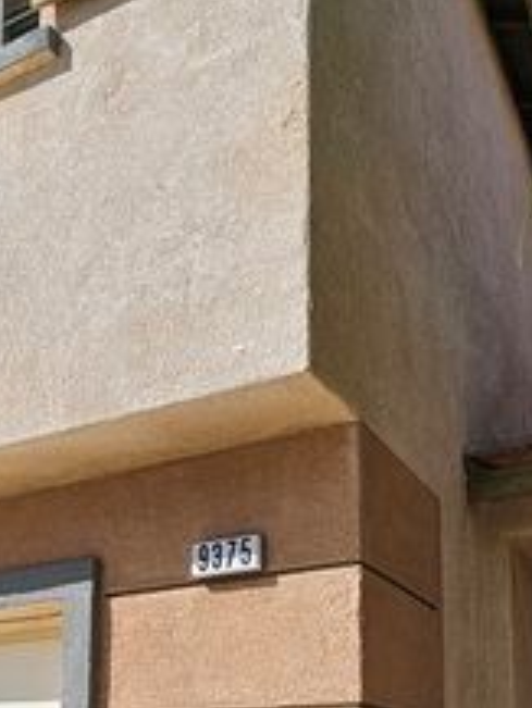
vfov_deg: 40.9
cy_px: 706
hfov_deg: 35.9
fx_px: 819
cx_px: 320
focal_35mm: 40
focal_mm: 2.2
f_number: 2.2
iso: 50
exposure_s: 1/3018
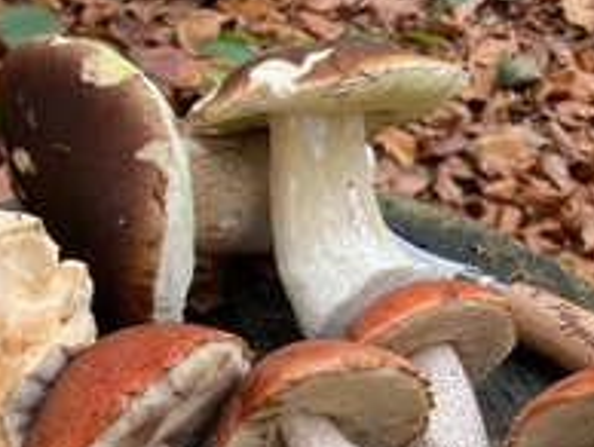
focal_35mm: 67
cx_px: 52
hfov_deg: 27.8
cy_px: 501
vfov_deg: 20.8
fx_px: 1151
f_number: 1.6
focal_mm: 4.2
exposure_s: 1/172
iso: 32
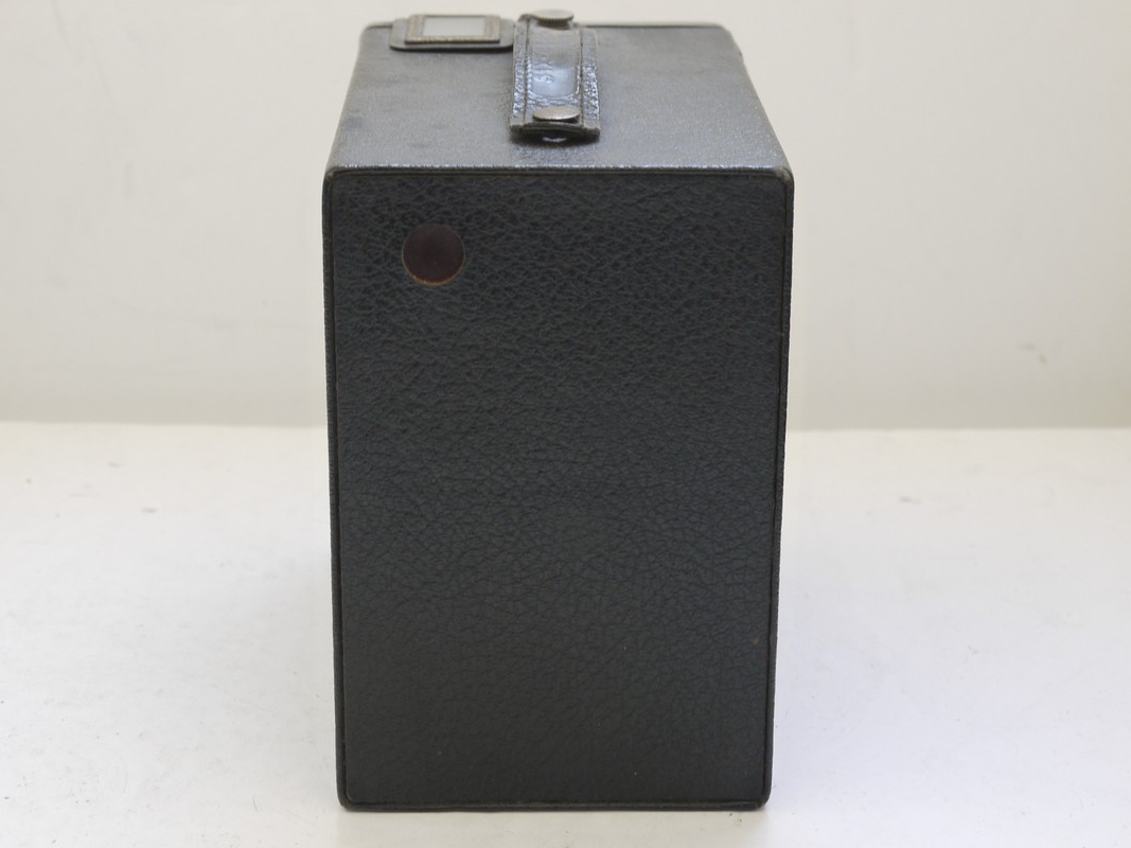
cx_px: 588
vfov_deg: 18.2
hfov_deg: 24.1
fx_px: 2646
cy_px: 408
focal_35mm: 81
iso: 400
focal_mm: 36
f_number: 10
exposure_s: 1/6
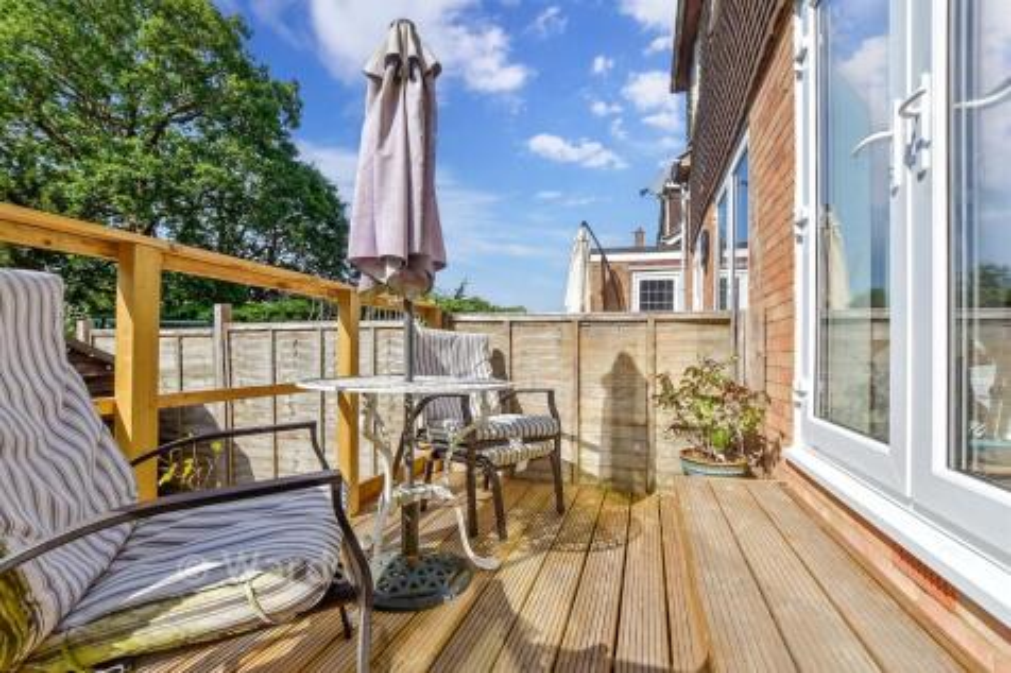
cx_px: 506
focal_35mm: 15
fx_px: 421
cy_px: 336
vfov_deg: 77.3
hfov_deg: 100.4
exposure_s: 1/500
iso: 160
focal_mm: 10
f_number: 8
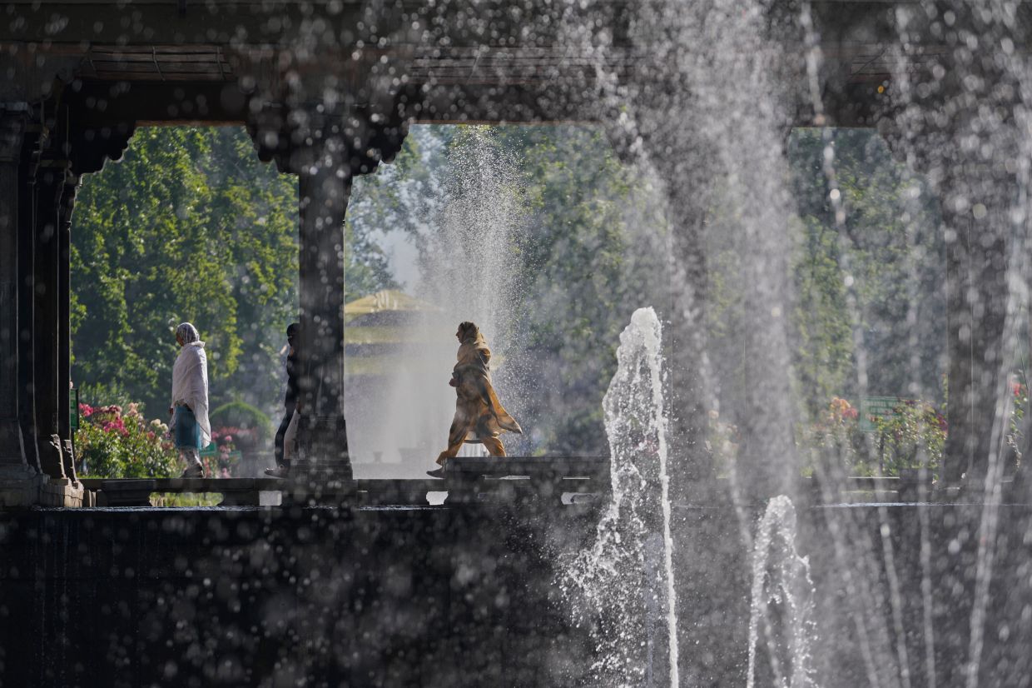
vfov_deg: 6.9
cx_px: 516
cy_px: 344
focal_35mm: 200
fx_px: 5731
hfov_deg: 10.3
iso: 100
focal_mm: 200
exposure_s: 1/500
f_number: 5.6
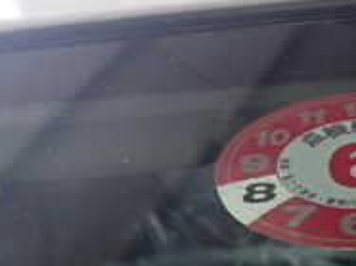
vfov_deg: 15.2
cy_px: 88
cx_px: 281
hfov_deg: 20.1
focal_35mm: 97
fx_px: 996
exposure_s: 1/400
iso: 320
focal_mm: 5.4
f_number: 2.3
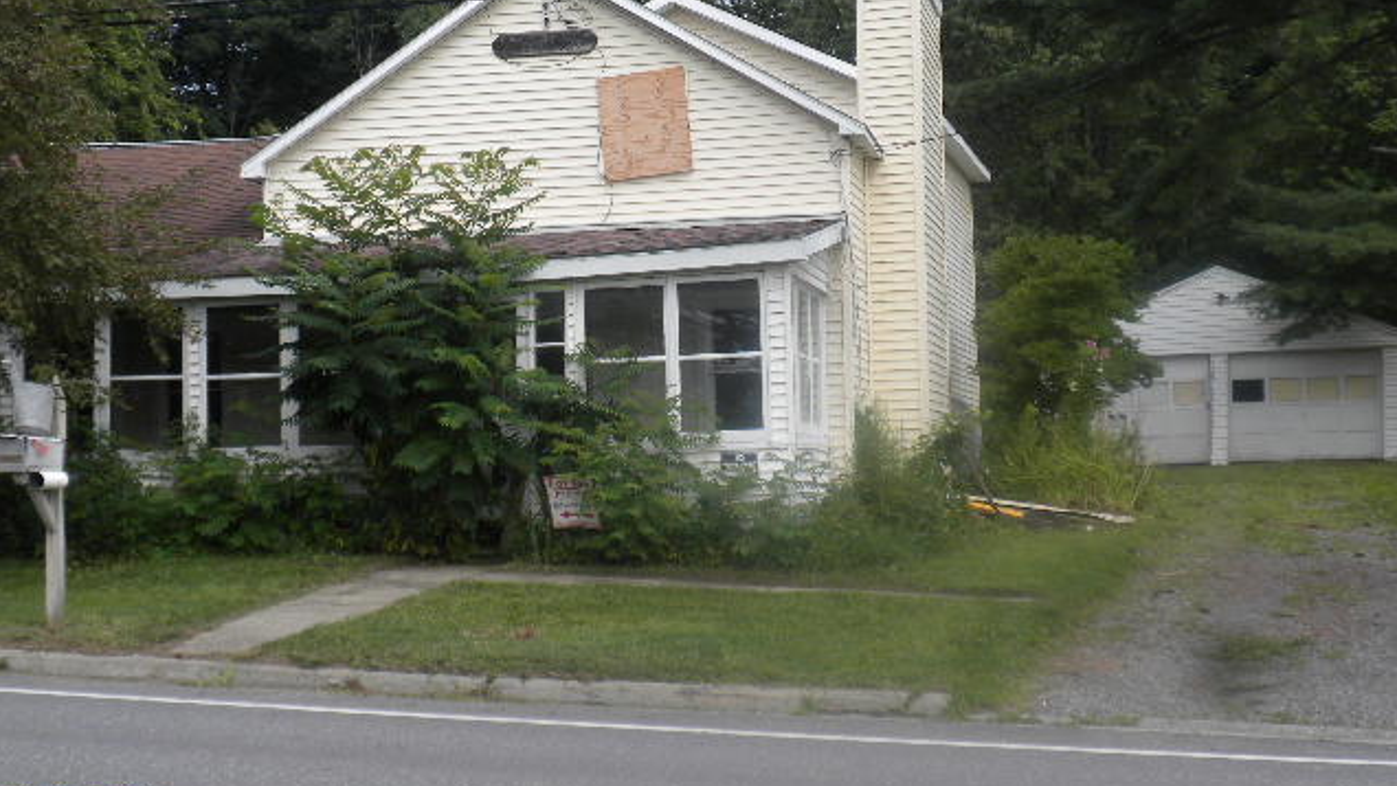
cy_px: 325
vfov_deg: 21.1
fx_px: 2112
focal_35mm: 57
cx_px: 701
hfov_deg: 36.6
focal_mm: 9.1
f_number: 4.3
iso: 64
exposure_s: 1/297
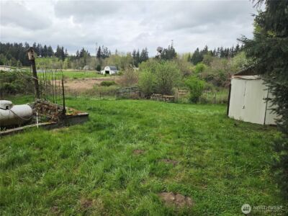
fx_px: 191
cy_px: 108
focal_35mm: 23
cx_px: 144
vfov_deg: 58.9
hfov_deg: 73.9
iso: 80
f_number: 1.8
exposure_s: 1/3829
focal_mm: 5.4
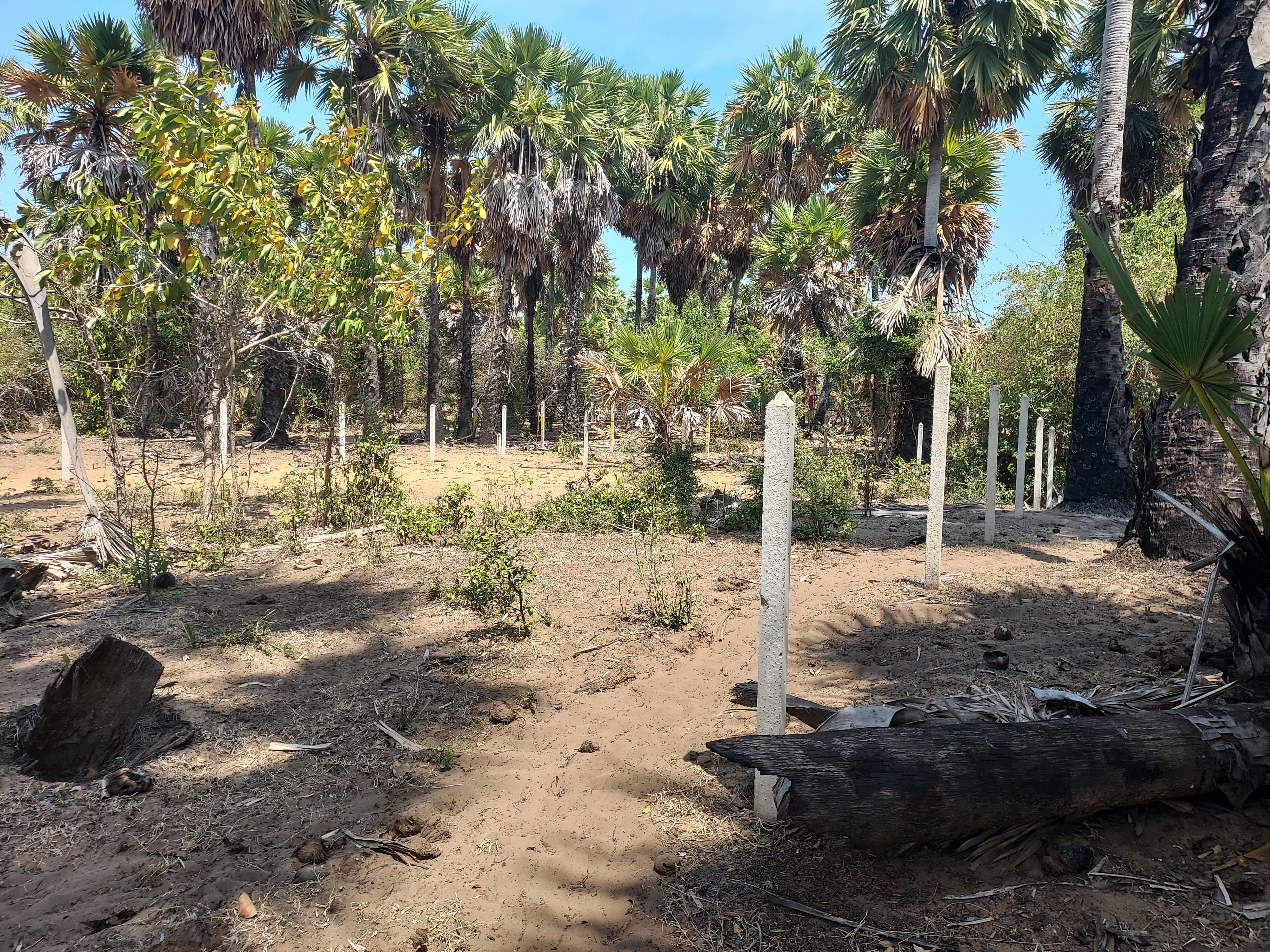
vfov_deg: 56.8
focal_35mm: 24
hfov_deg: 71.6
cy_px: 476
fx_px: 881
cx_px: 635
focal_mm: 4.6
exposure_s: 1/600
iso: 40
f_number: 1.8
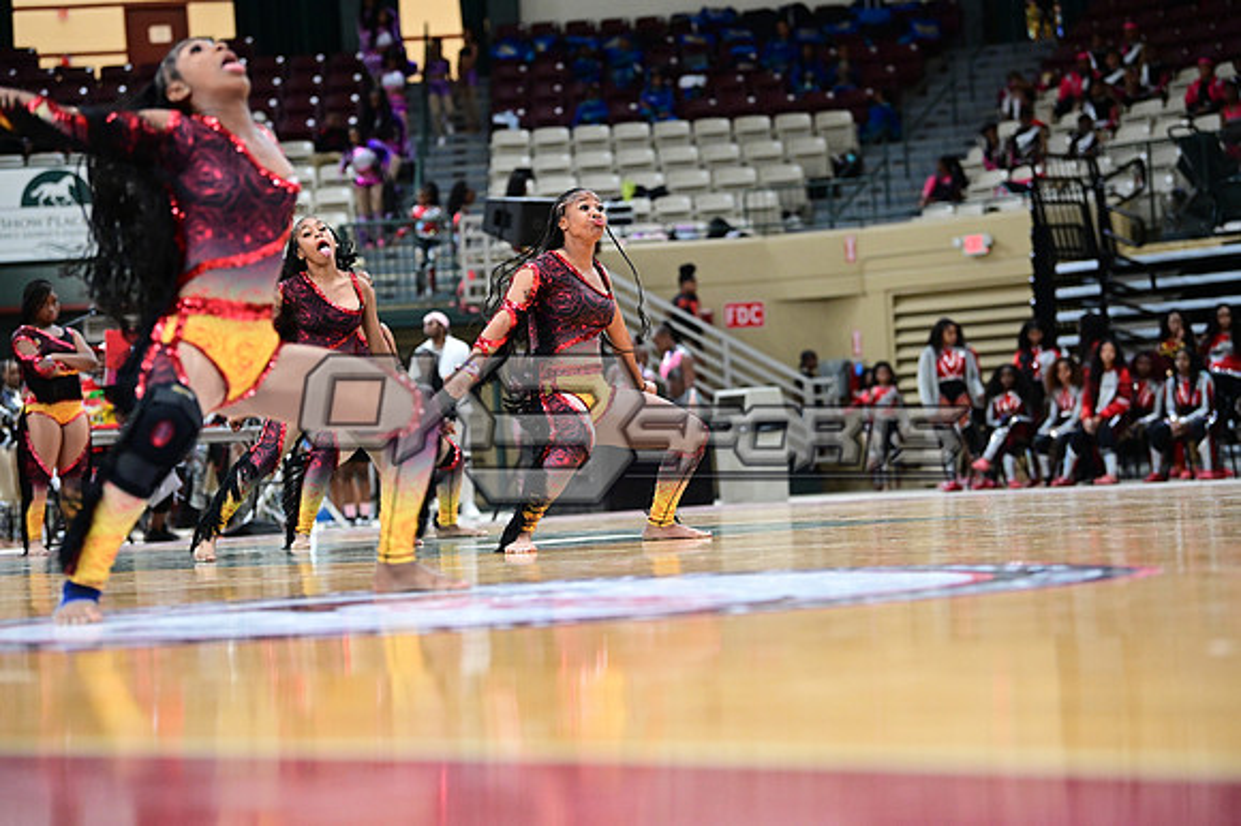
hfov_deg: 19.5
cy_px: 413
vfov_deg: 13.0
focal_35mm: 105
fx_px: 3617
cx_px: 620
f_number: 3.2
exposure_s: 1/1000
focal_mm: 105
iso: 6400
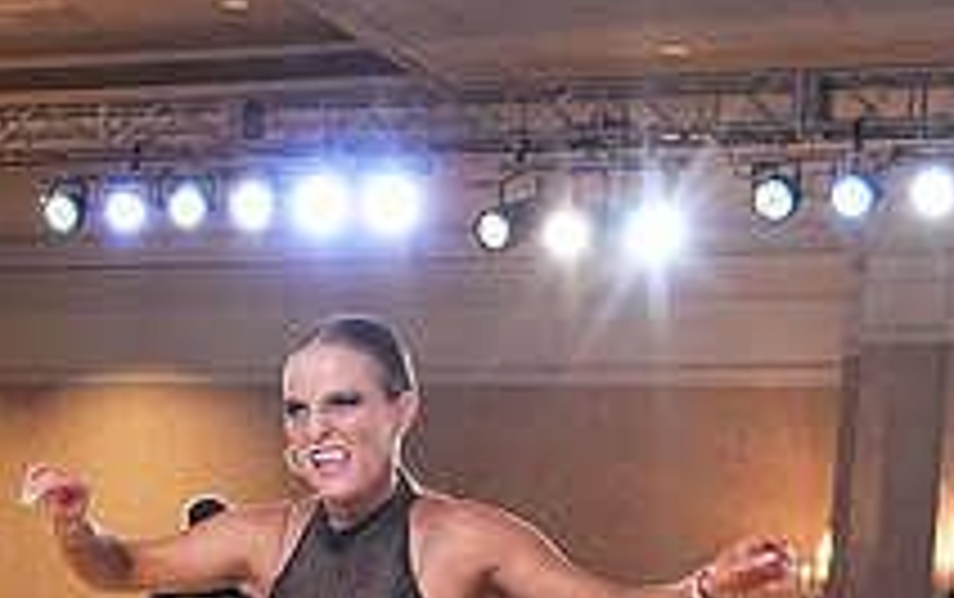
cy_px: 830
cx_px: -68
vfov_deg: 10.9
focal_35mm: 117
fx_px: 3045
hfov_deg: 17.3
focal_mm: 28
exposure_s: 1/200
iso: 5000
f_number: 6.3
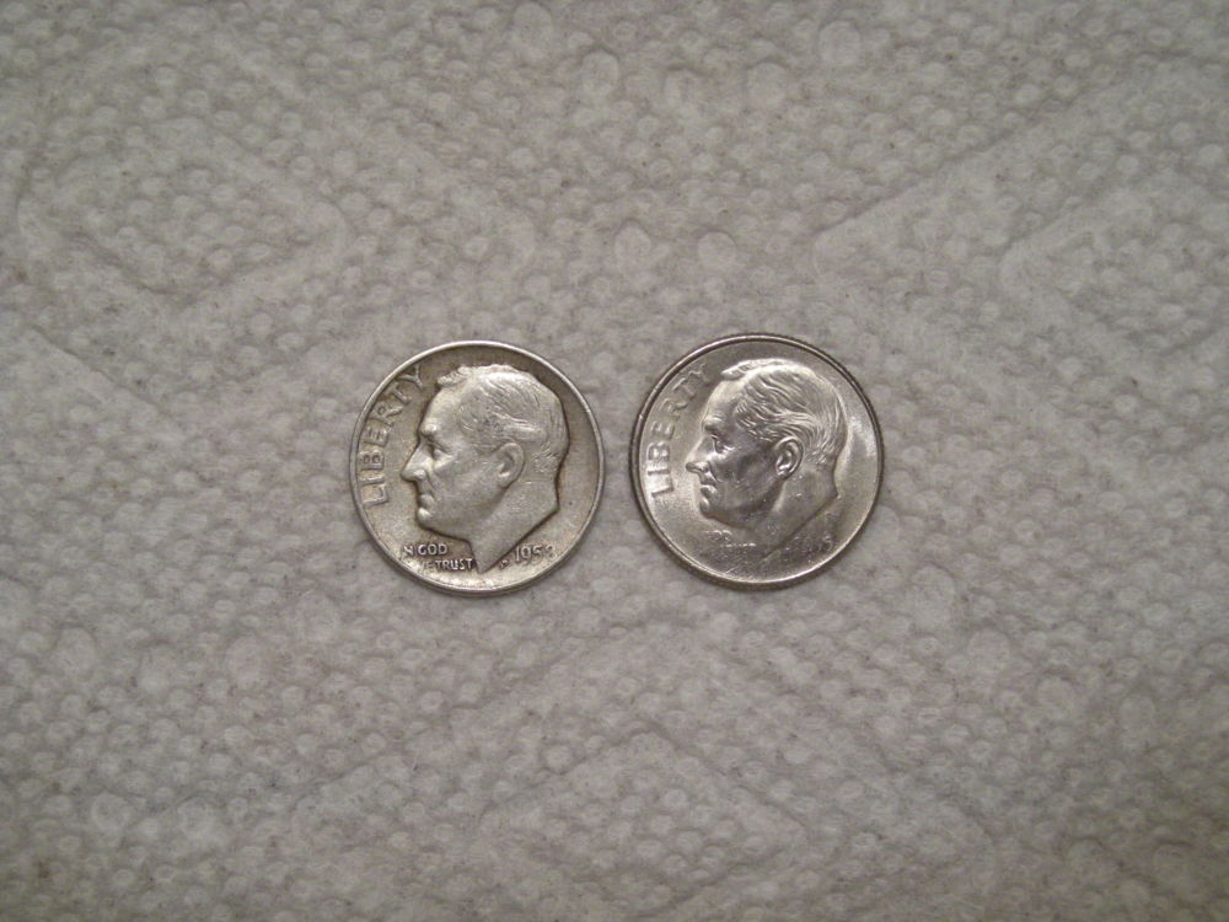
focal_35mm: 76
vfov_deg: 19.4
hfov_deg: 25.7
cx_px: 614
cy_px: 461
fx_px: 2698
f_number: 3.9
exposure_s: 1/52.3
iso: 280
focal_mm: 12.3
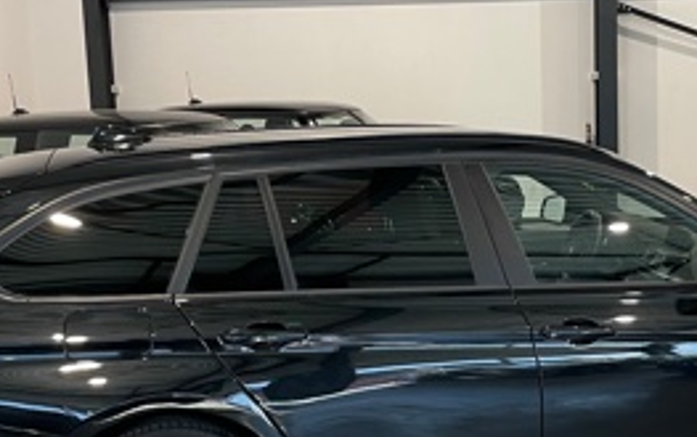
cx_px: 458
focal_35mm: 67
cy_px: 283
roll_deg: +1.6
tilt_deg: -9.1
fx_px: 1274
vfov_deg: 19.4
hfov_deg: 30.4
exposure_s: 1/50
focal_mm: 4.2
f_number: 1.6
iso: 64
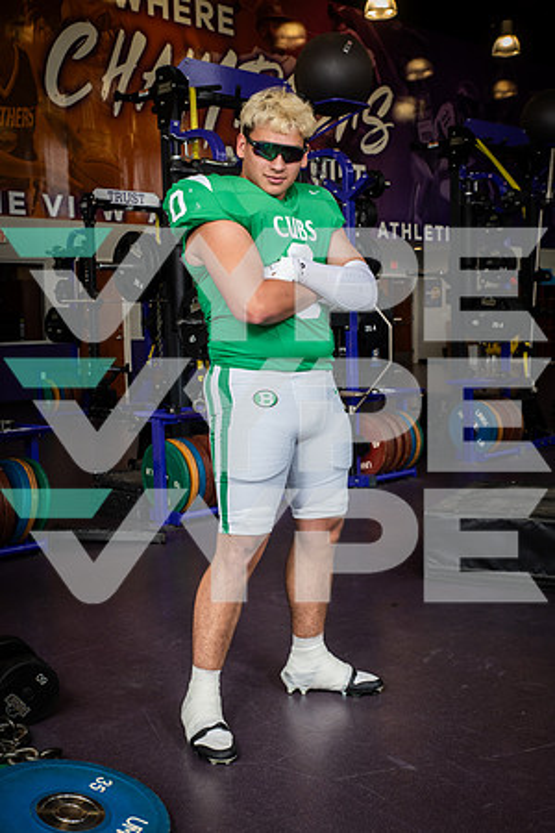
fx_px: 971
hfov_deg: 31.9
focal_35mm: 42
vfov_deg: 46.4
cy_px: 416
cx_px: 278
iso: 800
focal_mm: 42
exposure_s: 1/250
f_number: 7.1
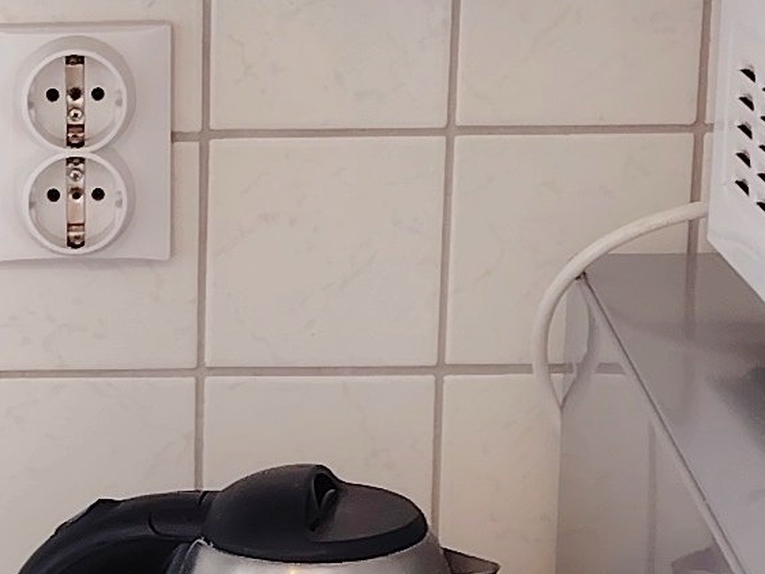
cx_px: -145
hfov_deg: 11.3
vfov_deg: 8.6
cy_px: 649
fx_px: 3780
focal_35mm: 171
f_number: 1.75
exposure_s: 1/40
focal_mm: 5.25
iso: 434
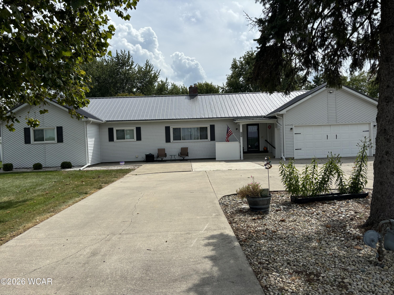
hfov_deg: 67.3
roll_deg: +1.4
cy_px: 148
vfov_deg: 53.1
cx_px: 197
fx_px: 296
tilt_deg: -1.0
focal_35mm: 26
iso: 50
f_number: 1.6
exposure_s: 1/4425
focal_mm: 5.96
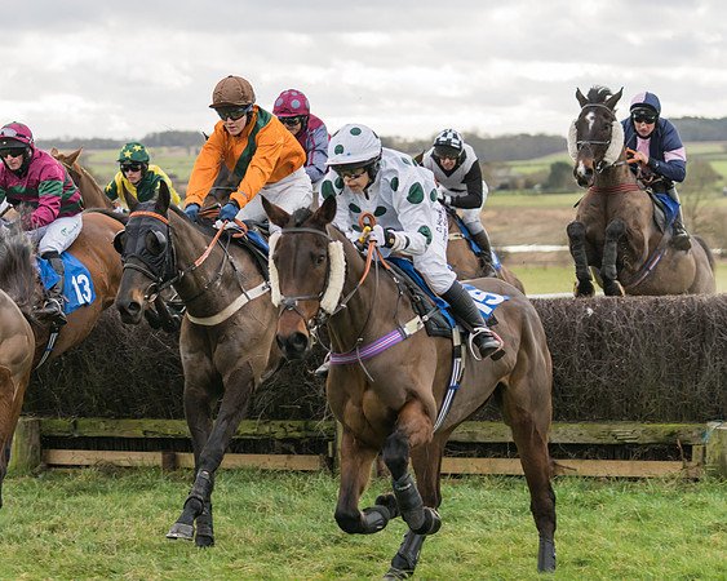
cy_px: 253
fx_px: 2874
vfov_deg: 11.5
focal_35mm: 134
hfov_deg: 14.4
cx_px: 234
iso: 400
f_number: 2.8
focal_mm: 70
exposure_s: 1/1000
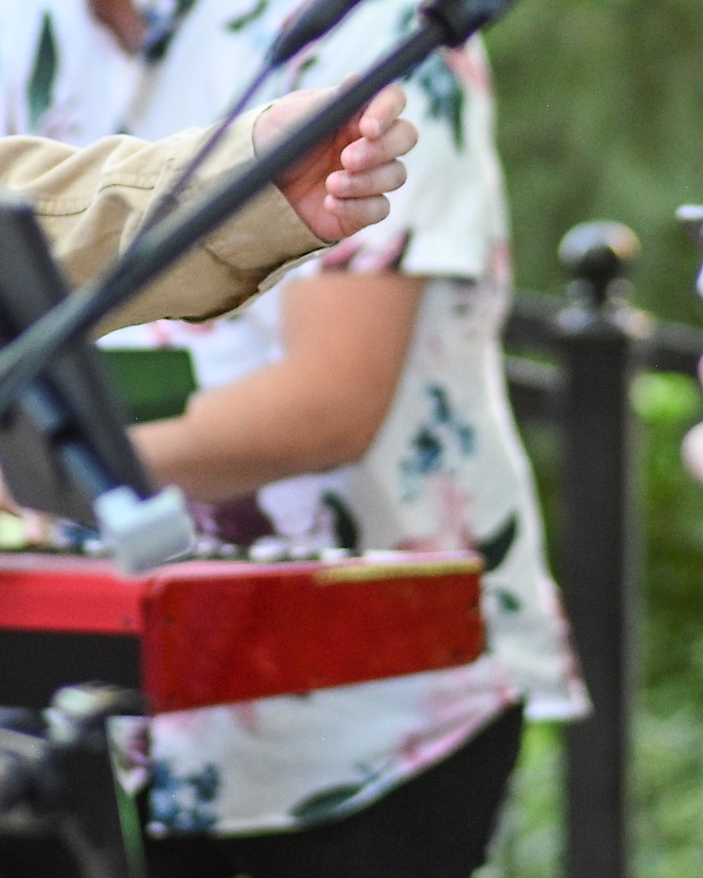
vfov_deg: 2.8
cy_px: 245
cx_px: 332
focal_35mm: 688
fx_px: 17895
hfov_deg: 2.3
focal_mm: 200
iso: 3200
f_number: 5.6
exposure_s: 1/160
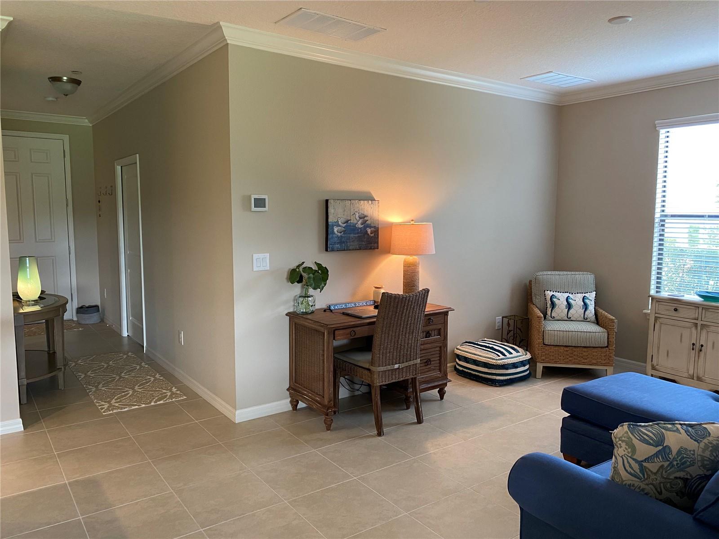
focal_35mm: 26
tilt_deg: -5.8
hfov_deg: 67.3
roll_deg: -0.9
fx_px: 540
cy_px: 270
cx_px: 360
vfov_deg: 53.1
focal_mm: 4.25
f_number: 1.8
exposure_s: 1/60
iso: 160
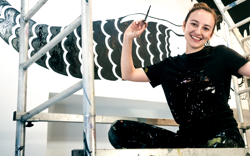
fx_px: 375
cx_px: 191
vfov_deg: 23.5
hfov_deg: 36.0
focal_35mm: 55
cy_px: 59
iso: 800
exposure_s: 1/200
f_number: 4
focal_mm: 35
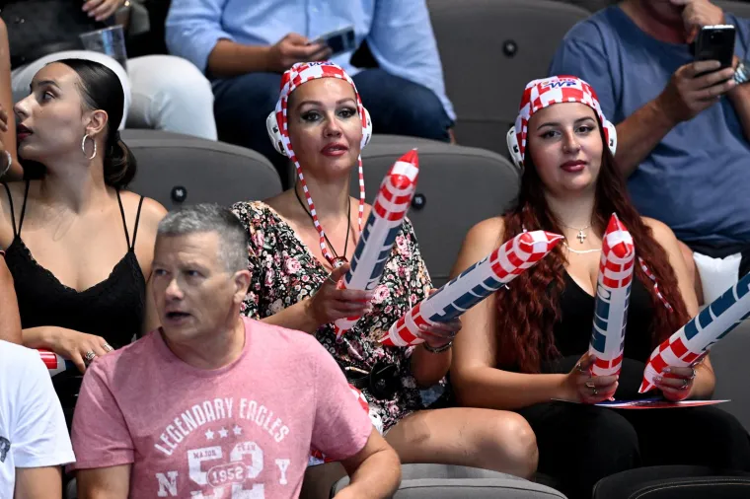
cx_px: 375
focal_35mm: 400
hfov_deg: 5.2
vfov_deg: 3.4
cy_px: 250
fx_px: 8329
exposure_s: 1/400
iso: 5000
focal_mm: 400
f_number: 4
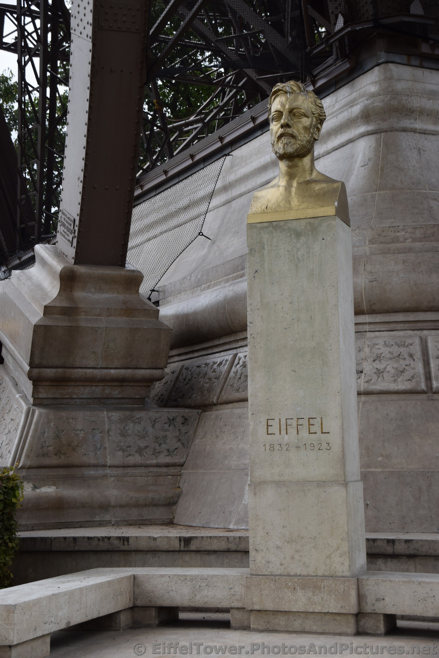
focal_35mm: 66
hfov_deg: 20.6
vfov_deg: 30.5
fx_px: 1207
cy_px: 329
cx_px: 220
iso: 400
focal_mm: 44
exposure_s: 1/200
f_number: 7.1
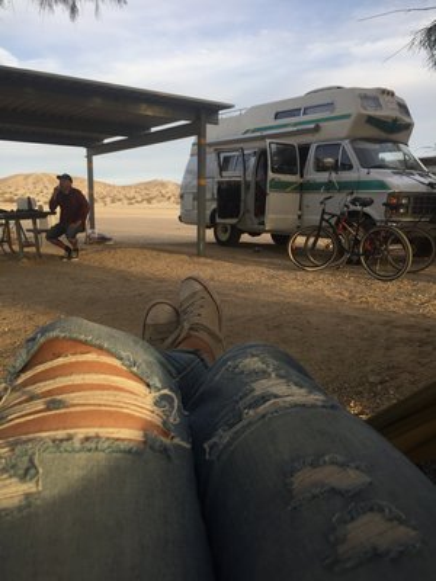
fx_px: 487
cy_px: 290
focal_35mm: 29
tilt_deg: -11.0
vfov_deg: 61.7
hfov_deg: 48.2
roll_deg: -1.9
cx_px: 218
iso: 32
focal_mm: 4.15
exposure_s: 1/366
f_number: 2.2
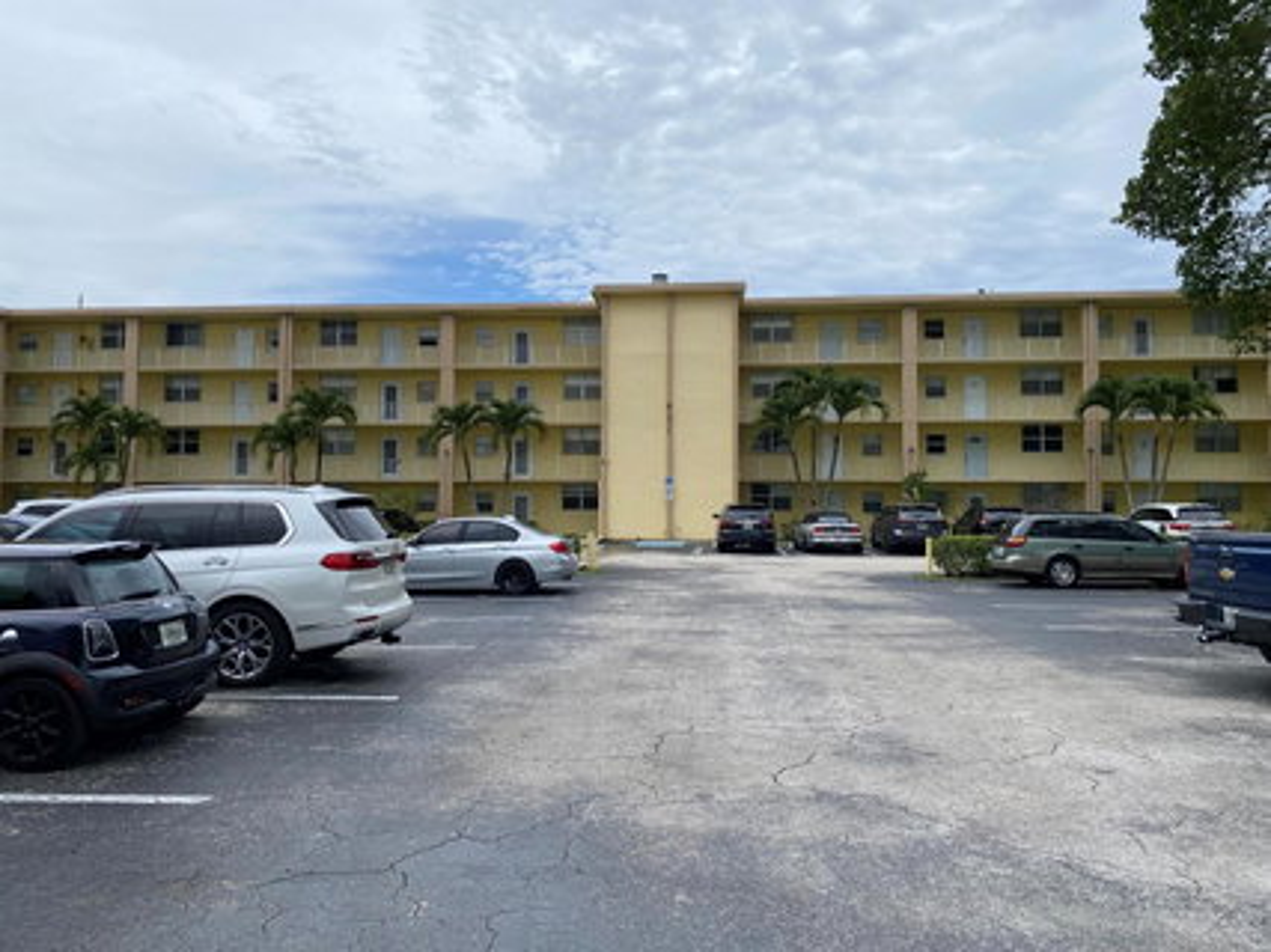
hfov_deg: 67.3
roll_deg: -1.1
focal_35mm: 26
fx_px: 954
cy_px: 476
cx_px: 636
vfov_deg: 53.0
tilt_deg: +3.4
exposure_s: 1/3040
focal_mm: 4.25
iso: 32
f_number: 1.8
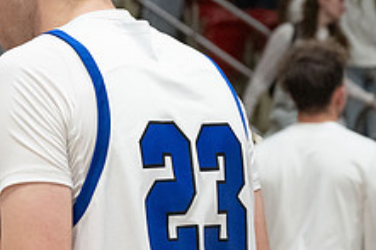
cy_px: 67
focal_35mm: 191
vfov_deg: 7.2
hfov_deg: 10.7
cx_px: 42
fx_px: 1993
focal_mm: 58
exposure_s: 1/250
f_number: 4
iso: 4000
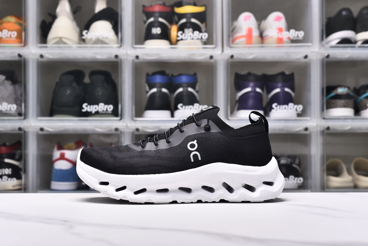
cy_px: 123
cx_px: 184
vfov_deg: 27.0
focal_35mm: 50
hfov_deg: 39.6
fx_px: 511
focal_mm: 50
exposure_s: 1/180
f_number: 9.5
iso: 500
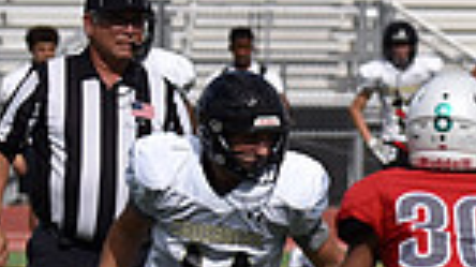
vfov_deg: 2.0
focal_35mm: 615
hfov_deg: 3.5
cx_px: 772
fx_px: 7757
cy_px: 243
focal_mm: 150
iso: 360
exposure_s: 1/4000
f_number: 5.6
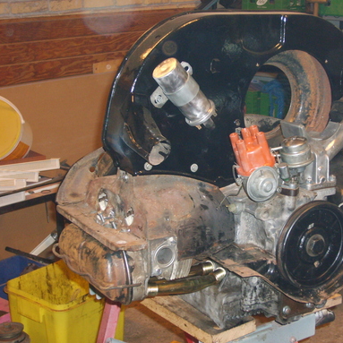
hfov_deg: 26.0
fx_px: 740
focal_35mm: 66
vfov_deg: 26.1
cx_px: 224
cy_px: 181
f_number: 3.3
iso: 200
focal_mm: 8.7
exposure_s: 1/45
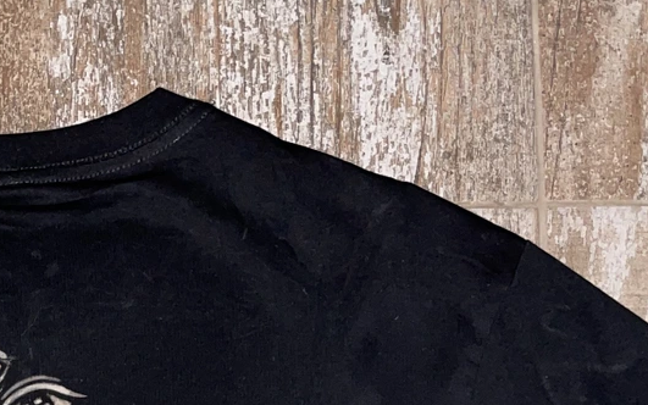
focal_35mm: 83
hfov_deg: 24.0
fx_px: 1466
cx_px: 31
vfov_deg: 13.7
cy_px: 771
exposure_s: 1/4
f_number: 1.6
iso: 40
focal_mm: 4.2
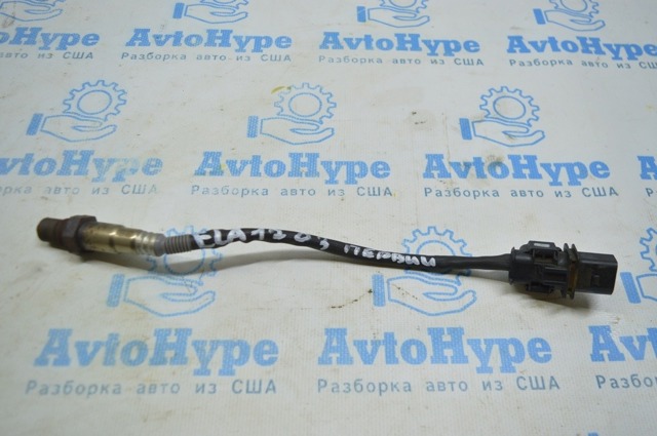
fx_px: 547
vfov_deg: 43.5
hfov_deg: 62.0
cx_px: 328
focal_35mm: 30
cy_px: 218
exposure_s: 1/100
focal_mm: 20
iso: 400
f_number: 3.8
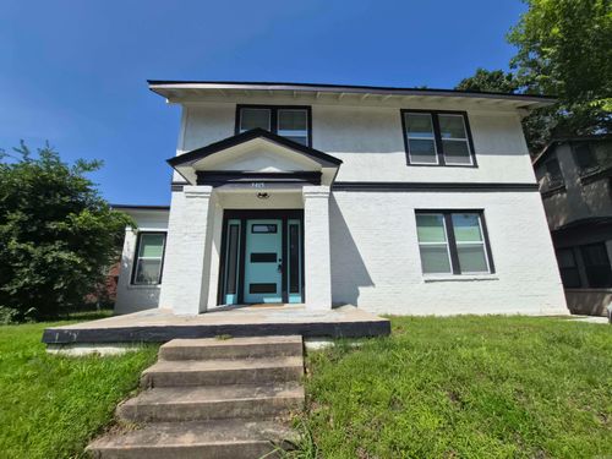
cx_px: 306
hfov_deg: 106.2
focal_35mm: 13
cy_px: 230
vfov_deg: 89.9
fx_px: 230
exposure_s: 1/1820
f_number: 2.2
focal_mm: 1.7
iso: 25
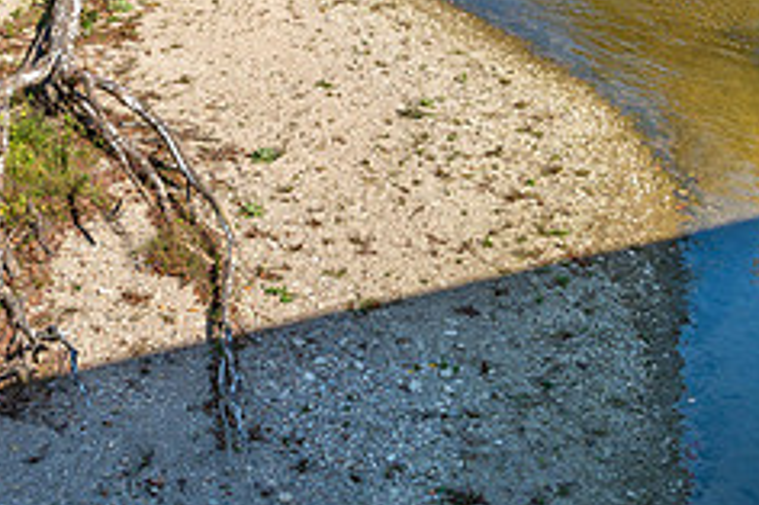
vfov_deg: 18.6
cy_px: -2
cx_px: 396
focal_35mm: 71
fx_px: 1496
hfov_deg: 28.5
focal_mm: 28
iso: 100
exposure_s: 1/160
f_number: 9
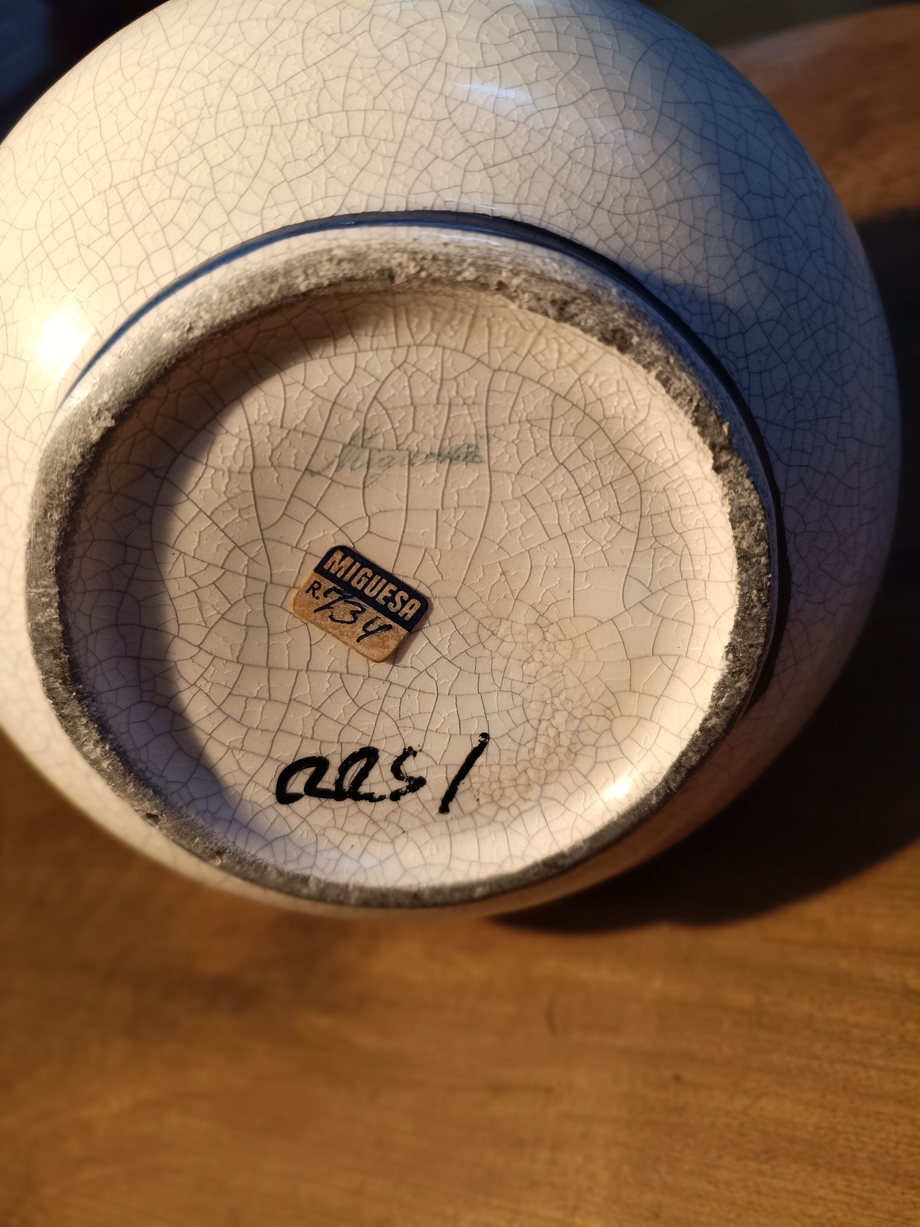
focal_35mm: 26
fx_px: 921
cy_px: 614
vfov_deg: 67.3
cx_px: 460
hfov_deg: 53.1
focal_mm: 4.94
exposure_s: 1/101
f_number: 1.5
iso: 189
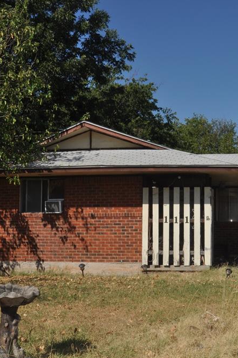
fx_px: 457
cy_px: 178
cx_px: 168
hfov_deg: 28.9
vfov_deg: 42.8
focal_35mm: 46
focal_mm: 20
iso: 200
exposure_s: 1/200
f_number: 18
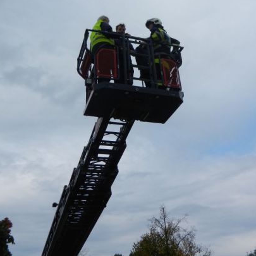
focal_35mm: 38
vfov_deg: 43.5
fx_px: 318
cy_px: 97
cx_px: 140
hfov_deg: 43.8
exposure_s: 1/1600
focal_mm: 5.1
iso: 160
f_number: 3.6
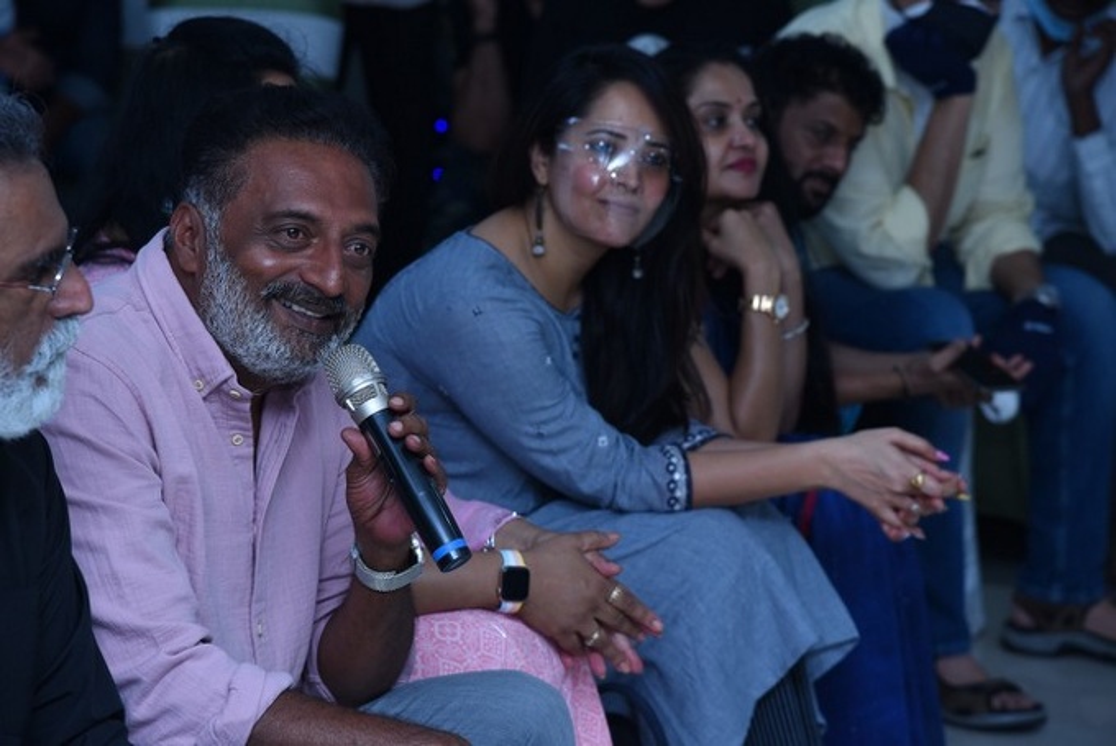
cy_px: 373
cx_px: 558
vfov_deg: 11.5
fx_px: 3724
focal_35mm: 120
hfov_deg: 17.0
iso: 640
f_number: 5.6
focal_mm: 120
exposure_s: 1/125
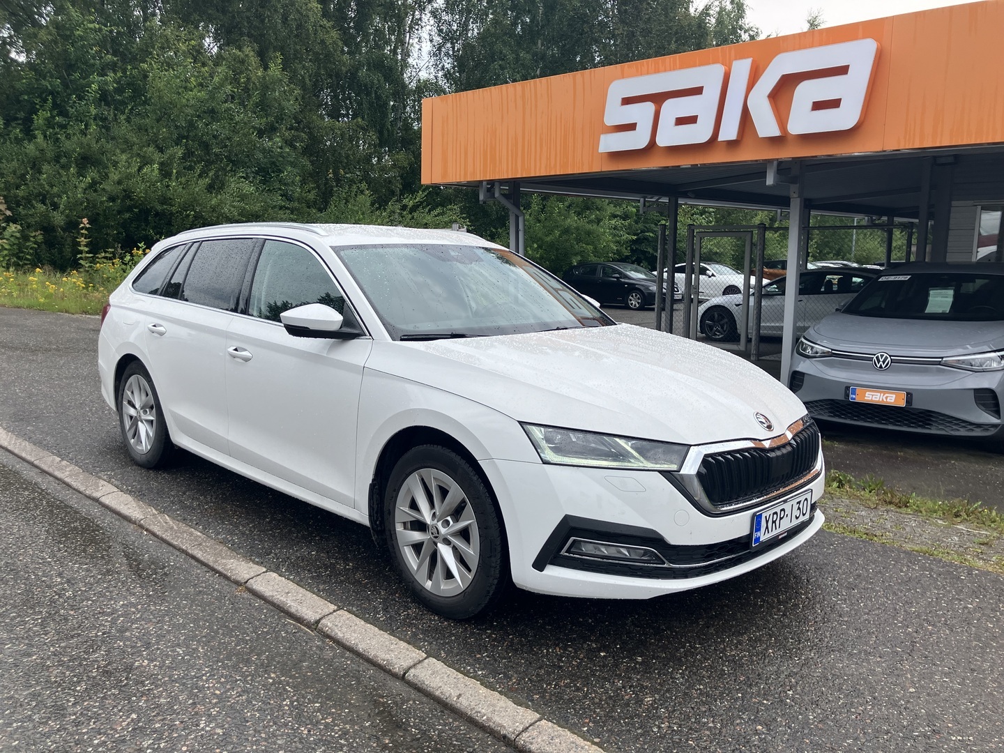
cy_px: 376
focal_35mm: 28
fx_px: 812
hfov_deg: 63.4
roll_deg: -1.7
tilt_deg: -7.8
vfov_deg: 49.7
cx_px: 502
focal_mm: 3.99
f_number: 1.8
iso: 32
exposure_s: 1/674
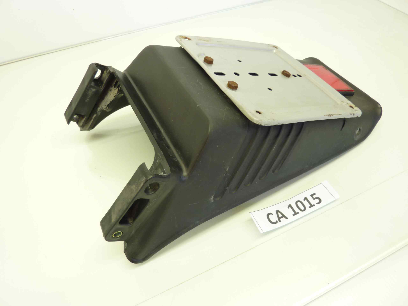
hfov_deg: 69.4
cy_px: 153
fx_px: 295
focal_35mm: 25
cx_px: 204
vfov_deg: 54.9
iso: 80
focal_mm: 4.1
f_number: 3.3
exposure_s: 1/15
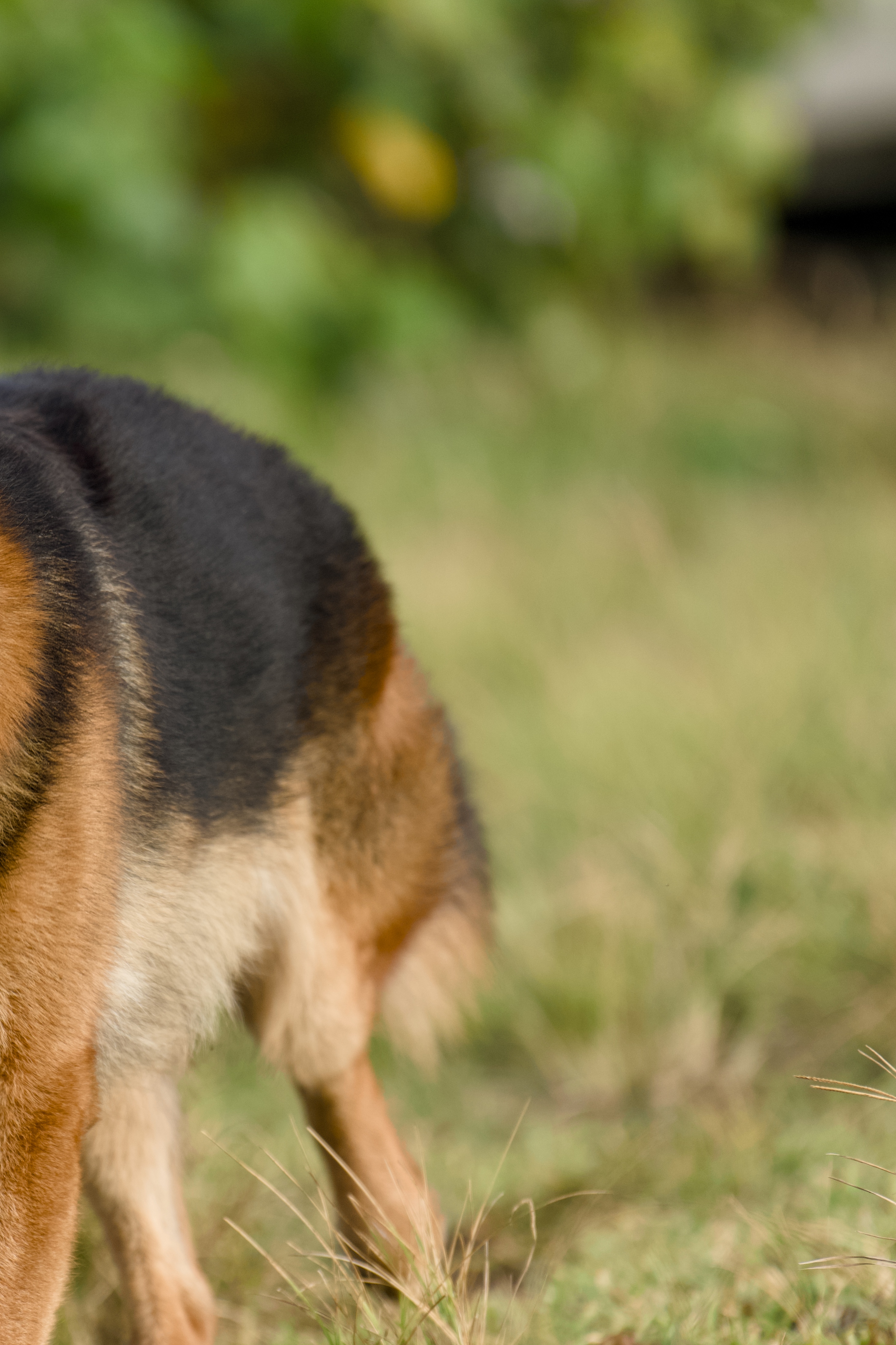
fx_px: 16128
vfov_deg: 4.8
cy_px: 837
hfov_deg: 3.2
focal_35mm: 432
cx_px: -24
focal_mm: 200
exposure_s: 1/1000
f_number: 2.8
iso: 250
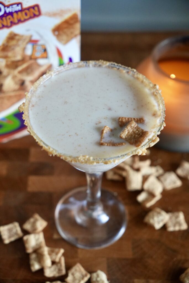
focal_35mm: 54
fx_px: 423
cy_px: 142
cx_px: 94
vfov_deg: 36.9
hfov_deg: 25.2
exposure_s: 1/125
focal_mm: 35.9
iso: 2000
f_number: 3.5
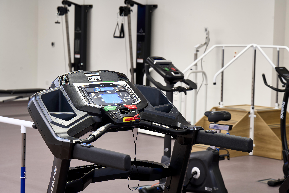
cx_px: 144
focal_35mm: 93
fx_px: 747
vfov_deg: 14.7
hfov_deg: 21.9
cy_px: 96
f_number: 8
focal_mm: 93
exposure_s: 1/3
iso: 64
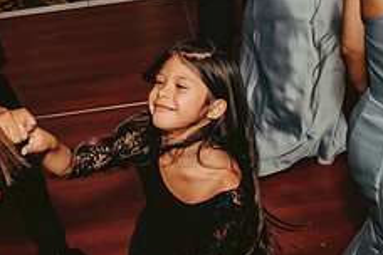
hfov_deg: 32.9
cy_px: 76
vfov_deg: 22.1
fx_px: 649
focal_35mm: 61
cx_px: 176
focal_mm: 24
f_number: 2.8
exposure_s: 1/100
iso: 800
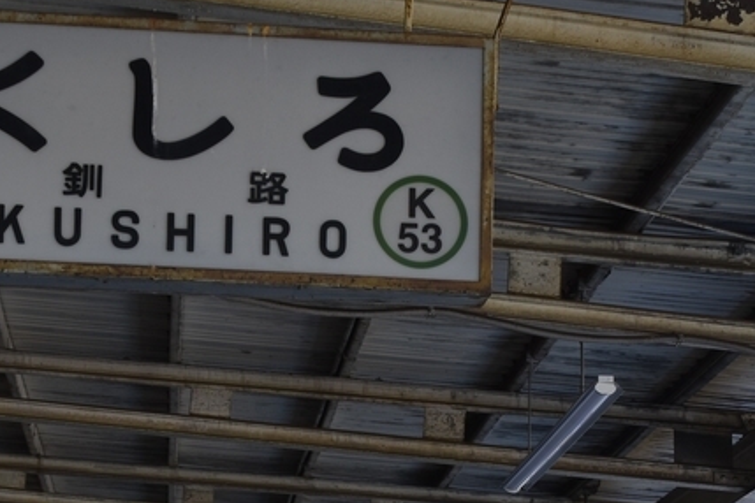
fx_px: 2378
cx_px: 431
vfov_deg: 11.8
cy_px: 652
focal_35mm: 113
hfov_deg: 18.0
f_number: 8
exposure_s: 1/250
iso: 220
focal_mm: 27
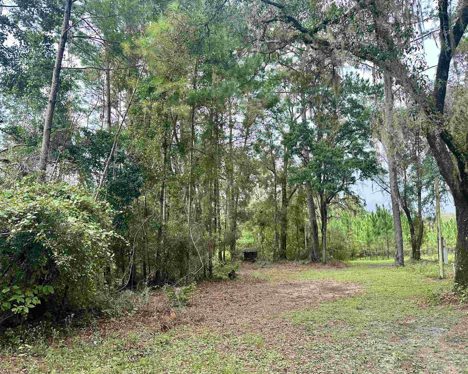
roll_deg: +0.8
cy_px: 191
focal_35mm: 26
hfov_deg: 66.0
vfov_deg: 54.9
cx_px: 241
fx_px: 360
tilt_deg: +9.9
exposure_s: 1/623
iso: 80
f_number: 1.78
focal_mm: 6.86
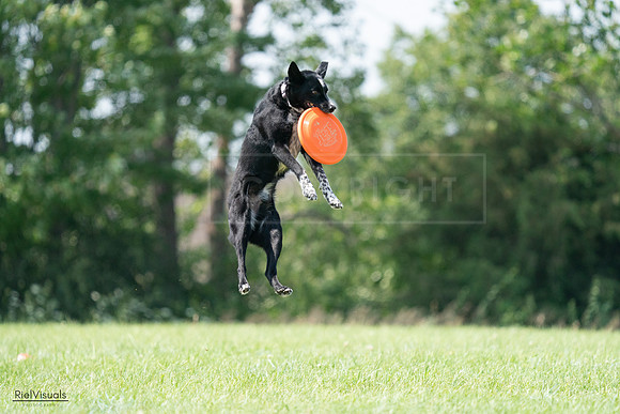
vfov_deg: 3.7
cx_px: 310
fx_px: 6339
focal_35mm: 368
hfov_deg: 5.6
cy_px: 207
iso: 2500
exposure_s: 1/4000
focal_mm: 368
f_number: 6.3
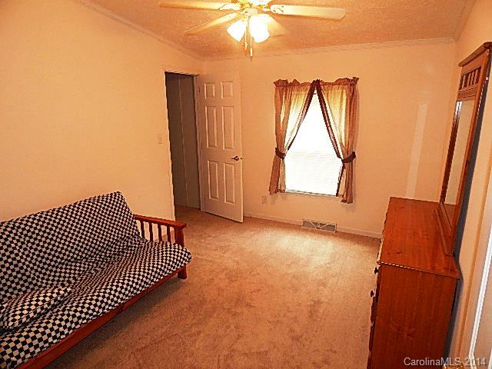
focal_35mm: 23
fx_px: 327
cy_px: 184
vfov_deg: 58.9
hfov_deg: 73.9
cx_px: 246
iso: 160
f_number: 3
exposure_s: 1/30
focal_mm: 4
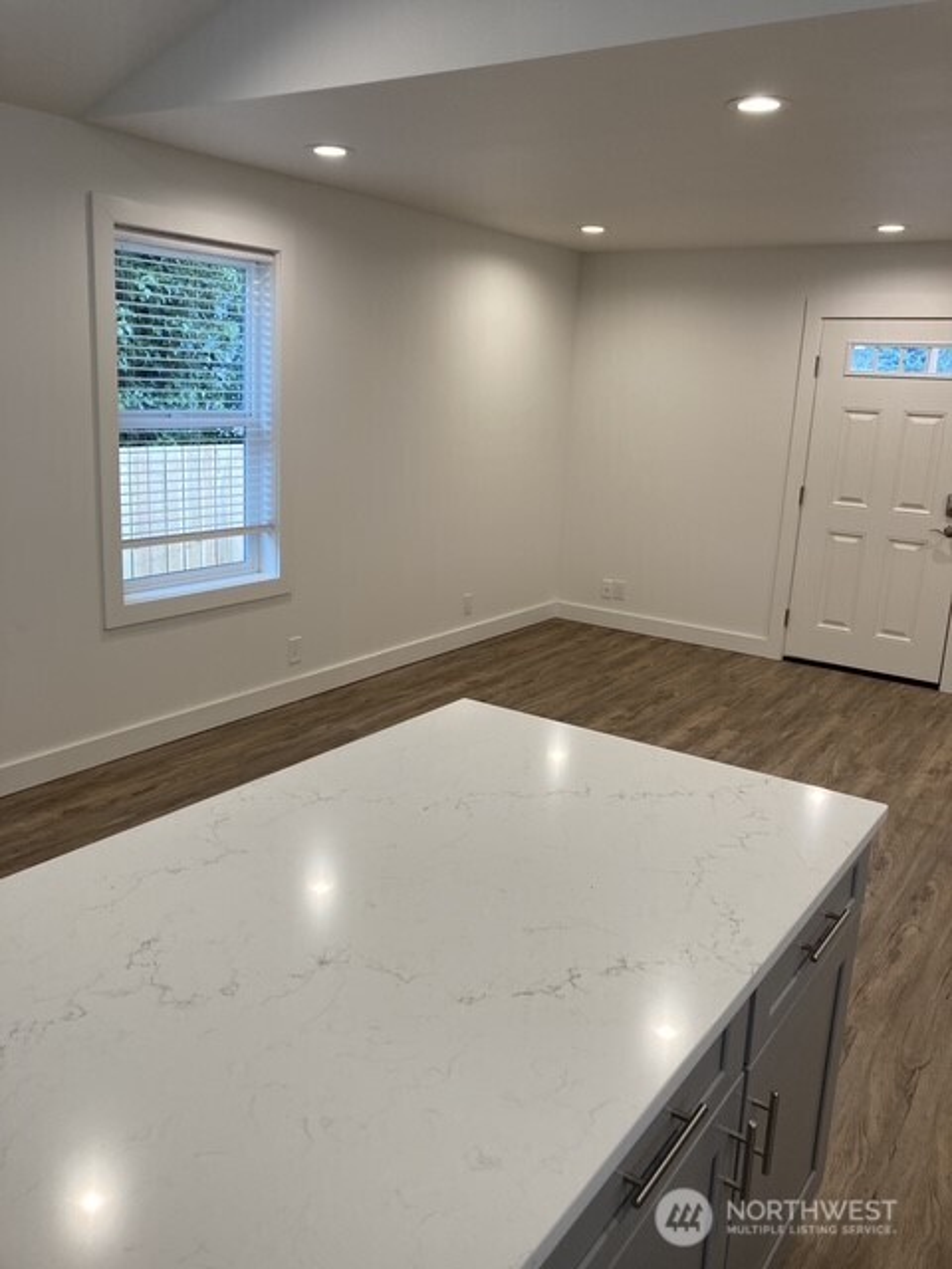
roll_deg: -3.3
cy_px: 634
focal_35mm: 28
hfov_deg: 49.7
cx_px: 476
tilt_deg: -11.1
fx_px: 1027
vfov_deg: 63.4
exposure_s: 1/60
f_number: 1.8
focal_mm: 3.99
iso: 50
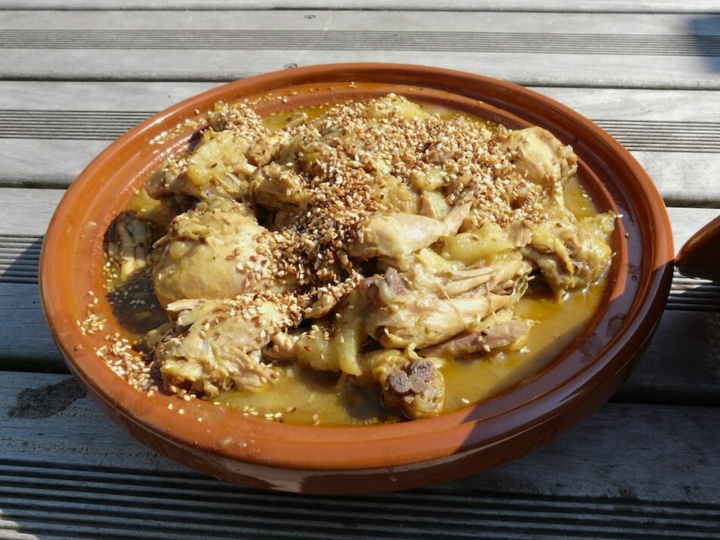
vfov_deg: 46.8
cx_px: 362
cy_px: 270
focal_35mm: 30
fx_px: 624
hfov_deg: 60.0
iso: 100
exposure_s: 1/320
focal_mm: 4.6
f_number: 5.6
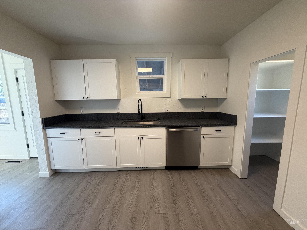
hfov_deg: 102.1
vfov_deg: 85.7
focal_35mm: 14
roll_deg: +0.2
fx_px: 124
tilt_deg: -8.3
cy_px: 115
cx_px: 154
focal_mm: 2.22
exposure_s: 1/120
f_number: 2.2
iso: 250
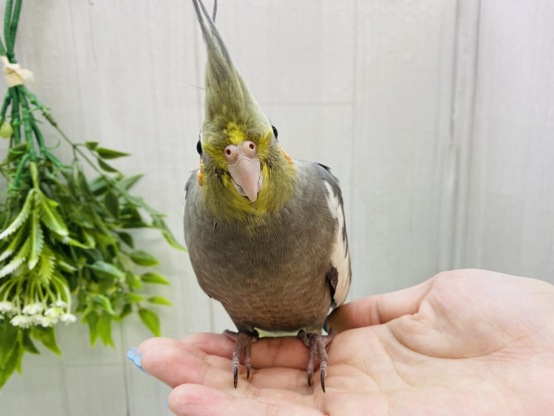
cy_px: 208
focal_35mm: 25
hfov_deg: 69.4
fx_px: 400
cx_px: 277
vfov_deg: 54.9
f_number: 1.8
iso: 125
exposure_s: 1/100
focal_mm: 4.25
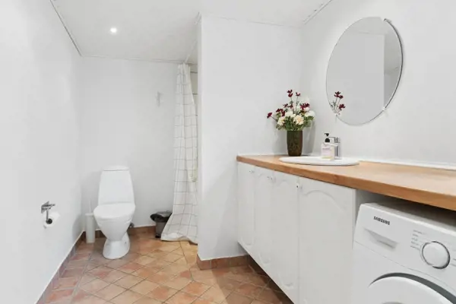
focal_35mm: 21
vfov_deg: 59.5
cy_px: 152
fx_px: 266
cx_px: 228
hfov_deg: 81.2
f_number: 8
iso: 200
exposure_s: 1/4
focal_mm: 14
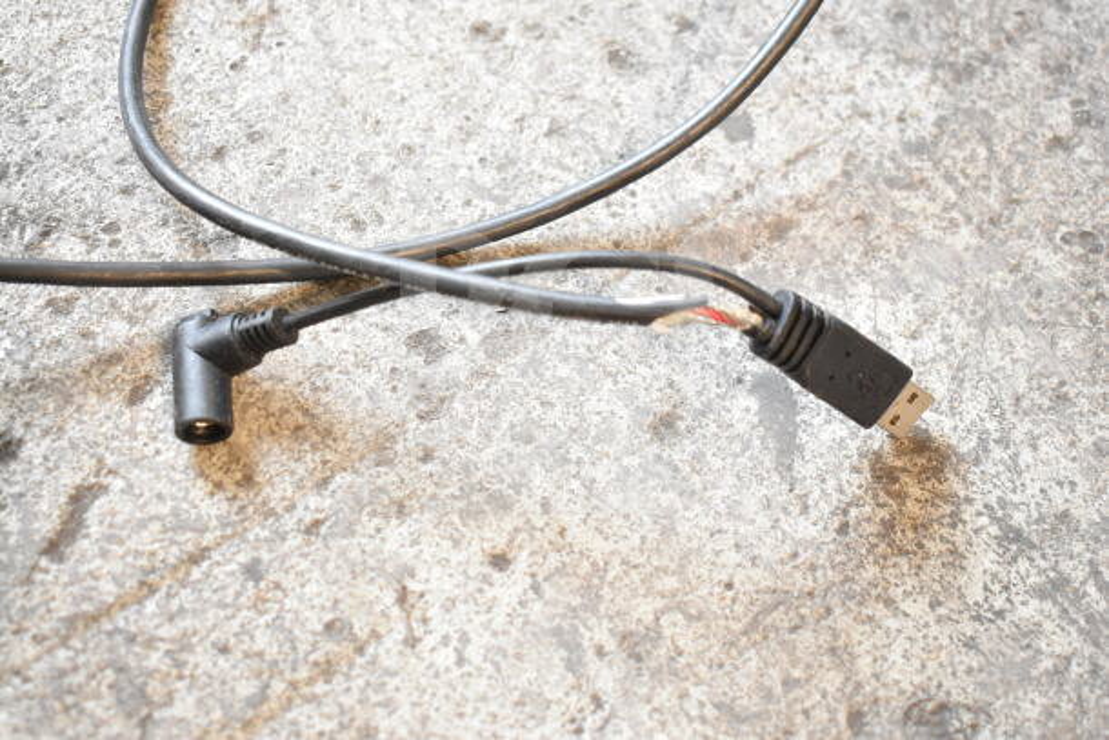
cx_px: 554
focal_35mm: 52
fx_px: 1618
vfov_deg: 25.8
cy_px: 370
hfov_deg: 37.8
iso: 2200
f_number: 4.5
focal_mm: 35
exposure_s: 1/60
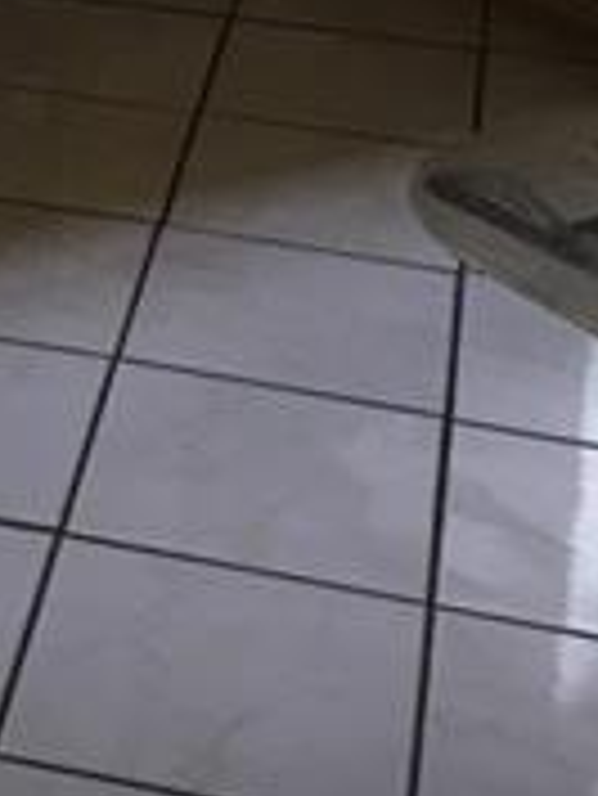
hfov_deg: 11.5
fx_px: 2899
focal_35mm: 126
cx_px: -189
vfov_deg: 13.9
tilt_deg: -8.9
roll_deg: -0.9
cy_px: -630
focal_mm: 4.15
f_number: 2.2
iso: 50
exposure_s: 1/30
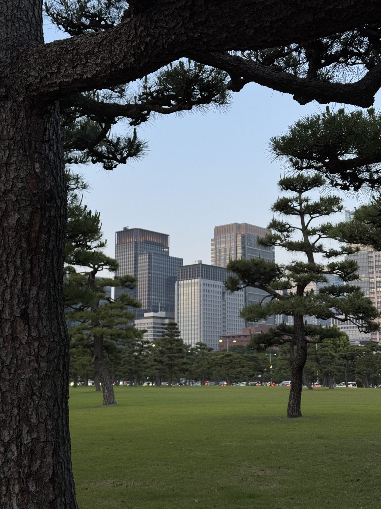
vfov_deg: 39.7
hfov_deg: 30.3
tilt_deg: +11.1
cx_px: 190
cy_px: 254
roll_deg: -0.2
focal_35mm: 48
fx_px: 704
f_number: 1.78
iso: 80
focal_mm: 6.76
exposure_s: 1/121
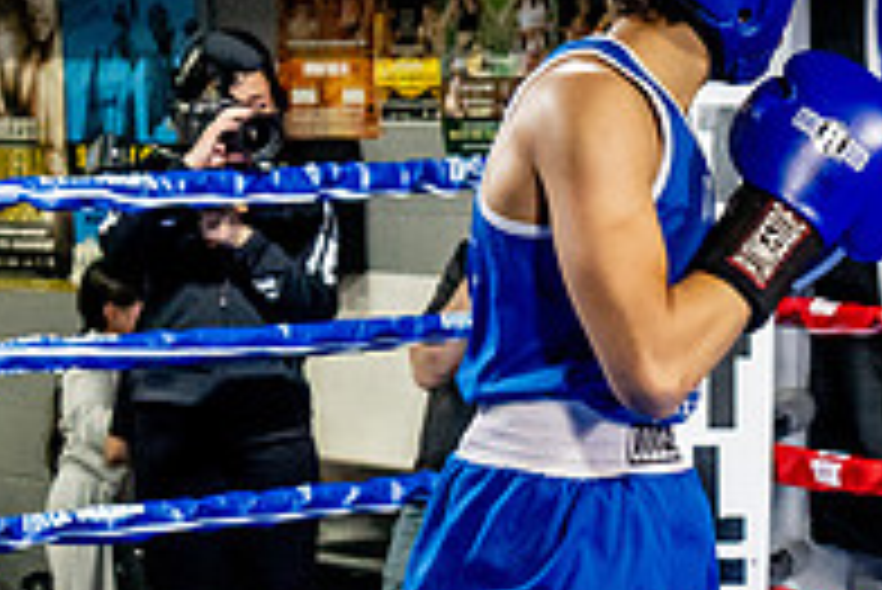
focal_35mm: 154
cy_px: 628
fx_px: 3776
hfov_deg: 13.0
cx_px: 1022
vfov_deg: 8.9
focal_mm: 35
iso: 5000
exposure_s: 1/800
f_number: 2.8
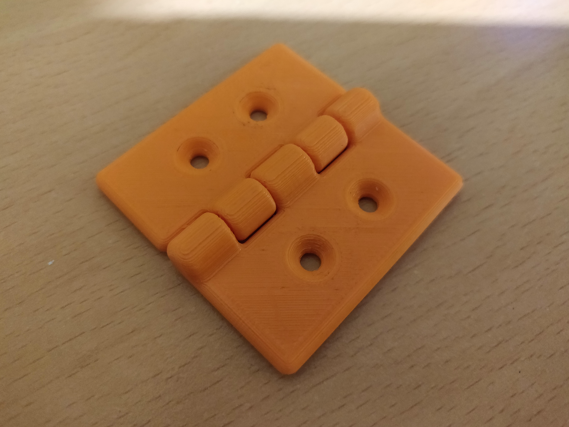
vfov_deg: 54.9
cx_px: 284
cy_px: 214
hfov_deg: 69.4
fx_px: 411
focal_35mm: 25
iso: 1600
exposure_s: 1/20
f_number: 1.7
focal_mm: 4.25
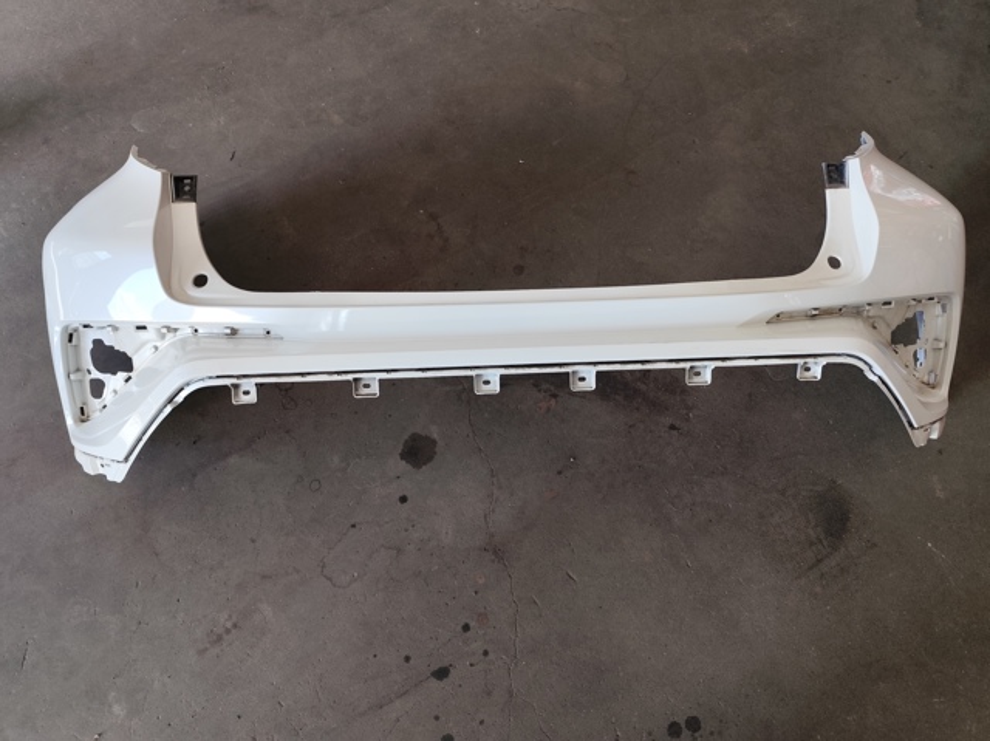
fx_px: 657
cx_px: 495
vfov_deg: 58.8
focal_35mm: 23
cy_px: 370
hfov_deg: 74.0
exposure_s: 1/100
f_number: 1.65
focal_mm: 6.19
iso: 80
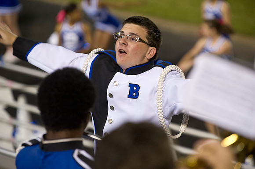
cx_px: 128
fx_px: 1416
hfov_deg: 10.3
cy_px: 84
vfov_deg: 6.9
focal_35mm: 200
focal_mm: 200
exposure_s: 1/125
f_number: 4
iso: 4000
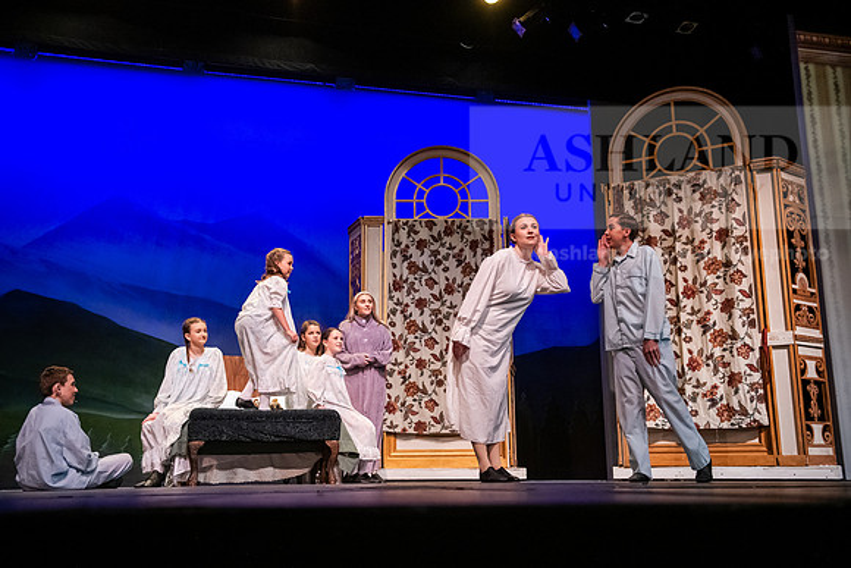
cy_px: 284
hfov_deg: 50.7
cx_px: 426
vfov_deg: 35.1
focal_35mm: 38
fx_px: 898
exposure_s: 1/160
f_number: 3.2
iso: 4000
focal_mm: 38
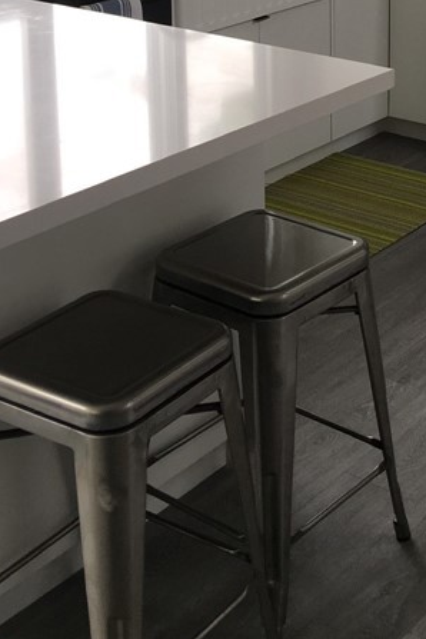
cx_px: 386
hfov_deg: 19.4
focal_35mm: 69
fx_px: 1225
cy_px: -14
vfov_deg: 27.4
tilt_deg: -10.7
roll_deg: -0.1
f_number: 2.2
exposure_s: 1/60
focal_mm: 4.15
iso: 25
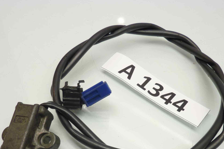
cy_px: 127
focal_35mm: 40
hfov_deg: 48.5
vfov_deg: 32.2
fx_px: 249
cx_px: 113
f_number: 3.3
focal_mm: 4.1
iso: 80
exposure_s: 1/15
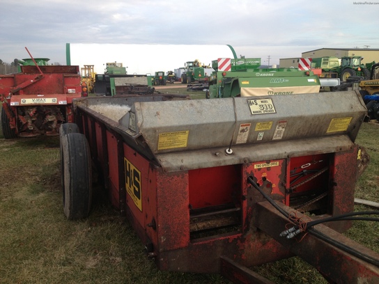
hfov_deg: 52.6
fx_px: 383
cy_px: 142
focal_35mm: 35
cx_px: 190
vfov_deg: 40.7
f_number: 2.4
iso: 50
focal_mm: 4.28
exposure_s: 1/409
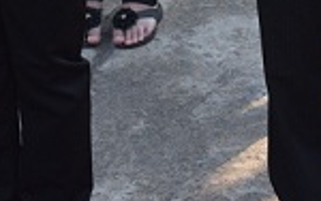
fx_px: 2232
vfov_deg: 5.0
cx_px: 394
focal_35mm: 255
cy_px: -349
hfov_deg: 8.1
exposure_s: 1/250
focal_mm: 32
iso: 280
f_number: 8
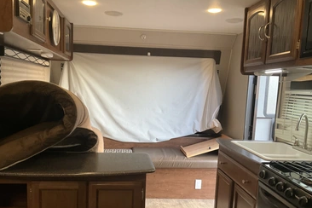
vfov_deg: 39.8
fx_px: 286
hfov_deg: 57.1
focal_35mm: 33
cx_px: 142
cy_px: 123
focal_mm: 3
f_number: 1.8
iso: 160
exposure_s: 1/60
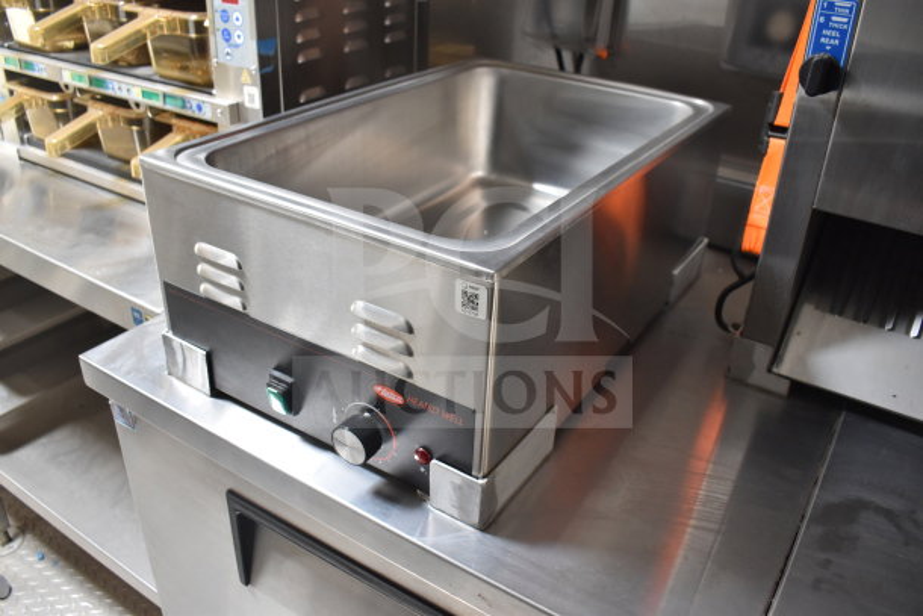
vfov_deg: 43.6
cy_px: 308
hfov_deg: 61.9
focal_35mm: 30
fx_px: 769
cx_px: 462
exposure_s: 1/30
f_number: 3.8
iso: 1000
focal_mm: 20
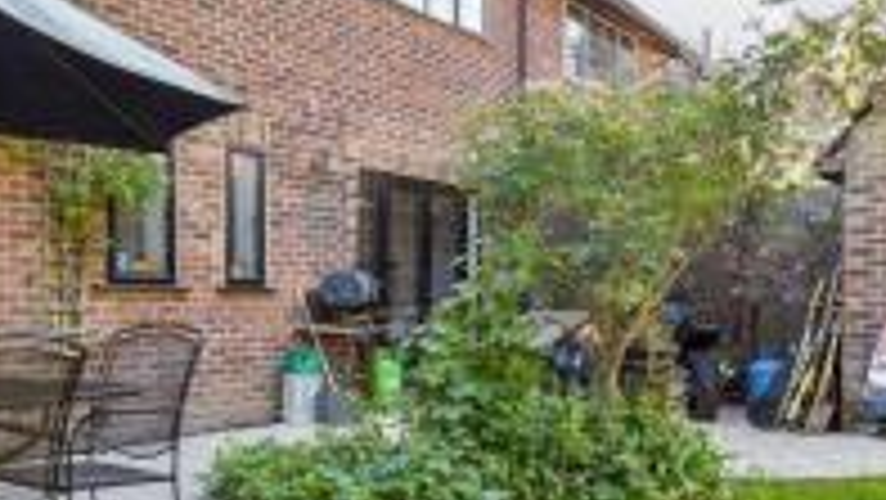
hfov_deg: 52.2
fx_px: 893
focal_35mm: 38
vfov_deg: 31.1
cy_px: 318
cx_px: 328
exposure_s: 1/20
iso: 160
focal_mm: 10
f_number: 8
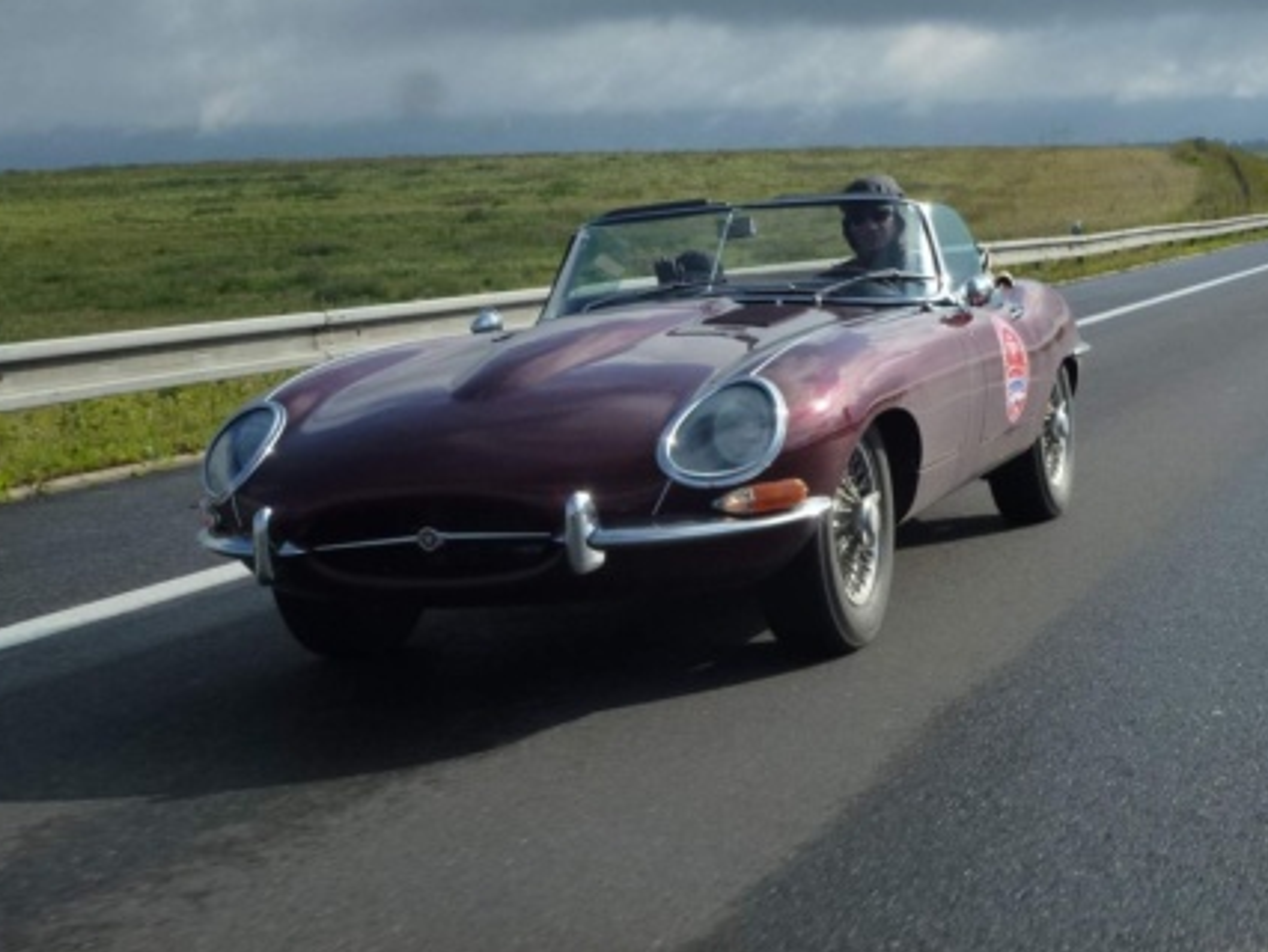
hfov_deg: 31.7
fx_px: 2236
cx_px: 652
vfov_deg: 24.0
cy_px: 400
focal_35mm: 61
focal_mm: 9.4
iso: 160
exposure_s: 1/1000
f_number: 4.3
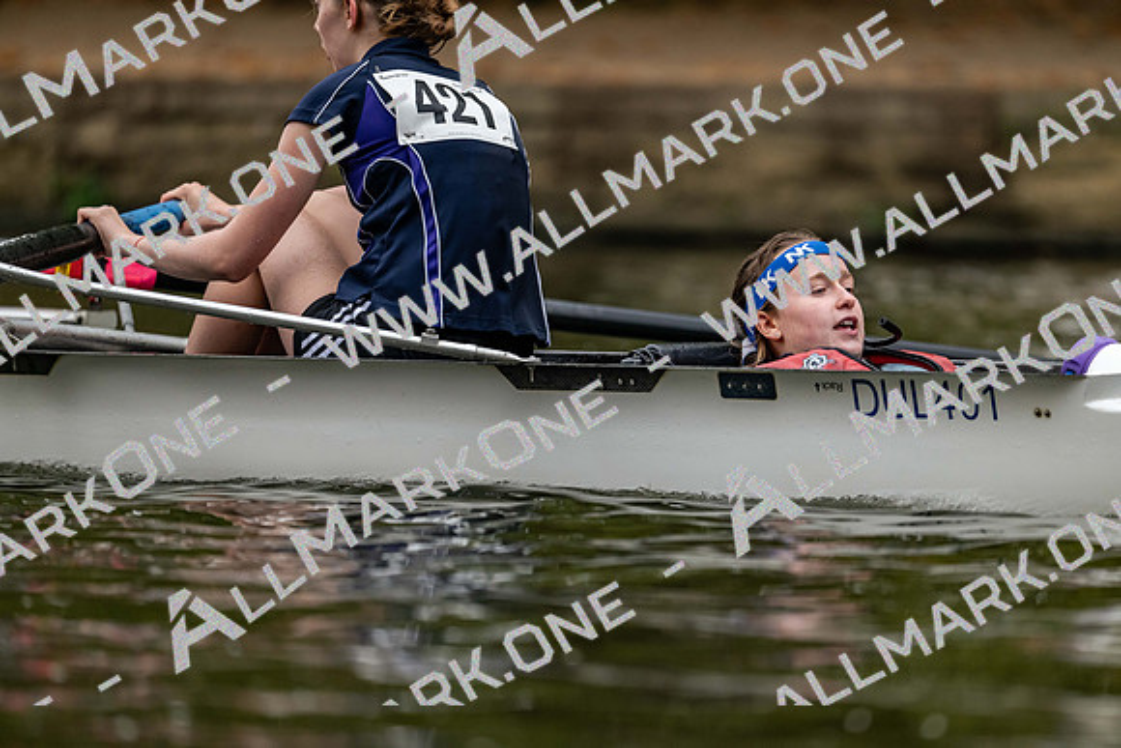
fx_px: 12458
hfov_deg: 5.2
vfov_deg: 3.4
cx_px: 560
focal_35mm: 400
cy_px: 374
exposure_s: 1/2500
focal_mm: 400
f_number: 4.5
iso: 1800
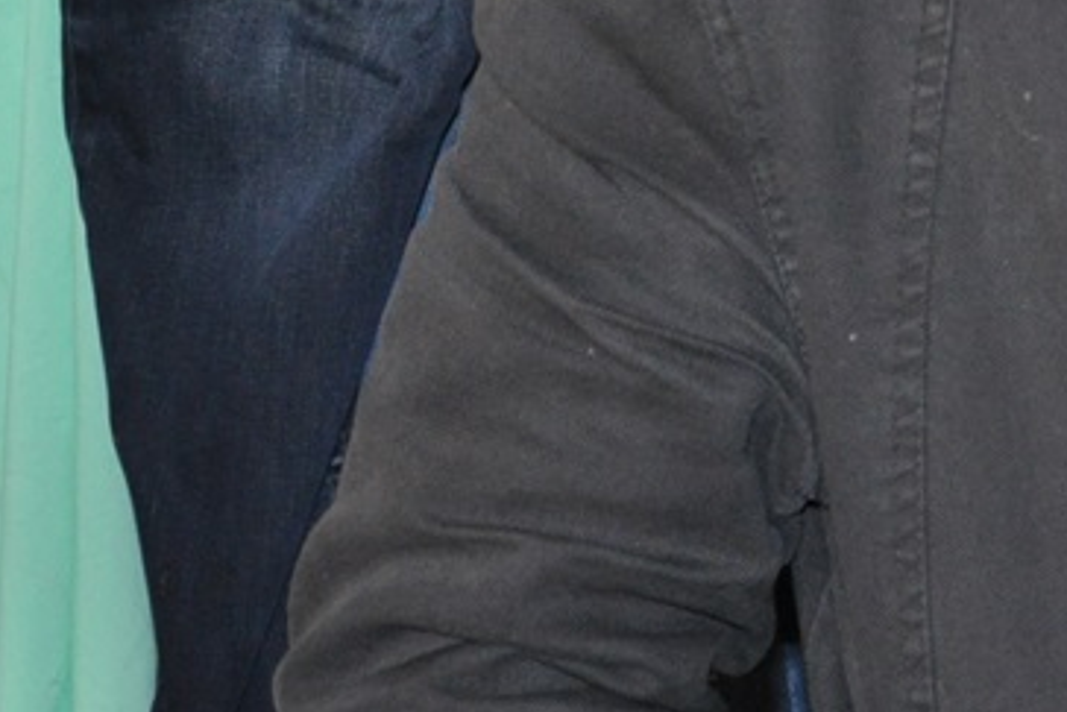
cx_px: 1304
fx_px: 5837
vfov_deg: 6.8
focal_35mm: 197
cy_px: -475
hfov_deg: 10.3
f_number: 4.5
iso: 800
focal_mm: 35
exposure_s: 1/60
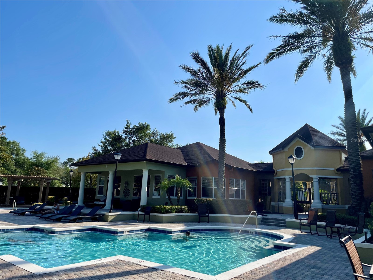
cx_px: 186
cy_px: 140
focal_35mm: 26
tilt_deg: +12.5
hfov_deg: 67.3
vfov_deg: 53.1
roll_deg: -1.6
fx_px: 280
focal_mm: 4.2
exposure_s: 1/5814
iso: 32
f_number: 1.6
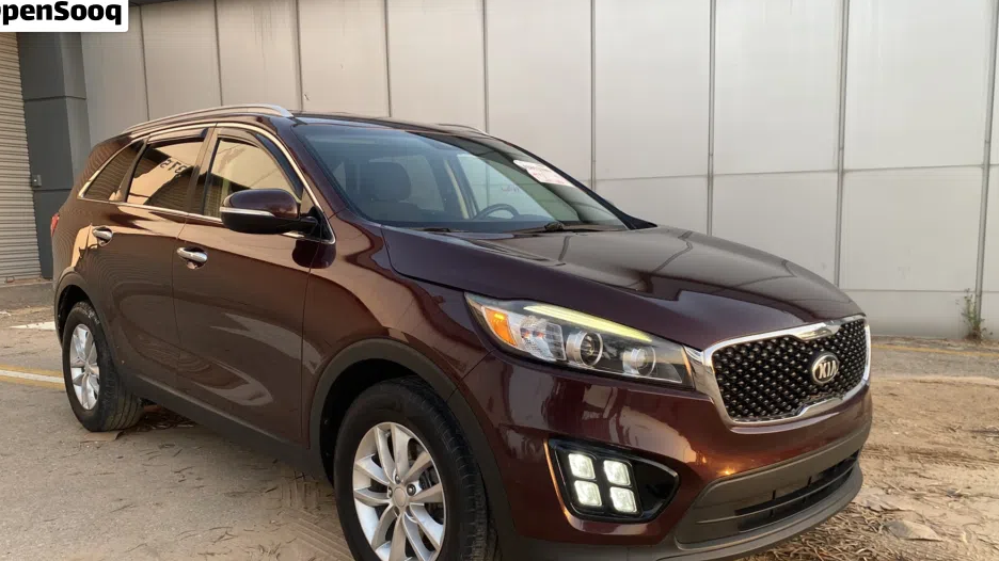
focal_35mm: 31
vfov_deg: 37.6
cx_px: 494
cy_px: 339
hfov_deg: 62.6
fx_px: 821
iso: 64
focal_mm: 4.25
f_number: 1.8
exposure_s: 1/122
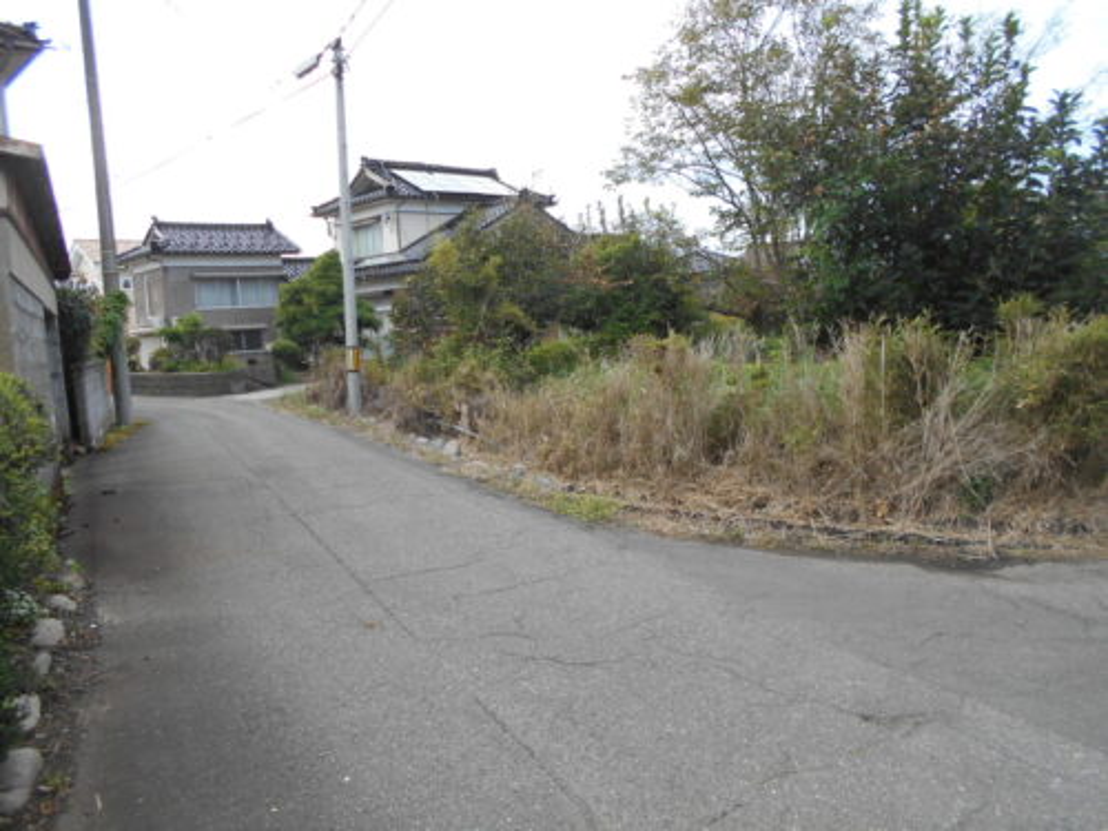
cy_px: 416
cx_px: 554
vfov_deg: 53.1
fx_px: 832
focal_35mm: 26
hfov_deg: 67.3
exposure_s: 1/320
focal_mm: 4.6
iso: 80
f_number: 3.2
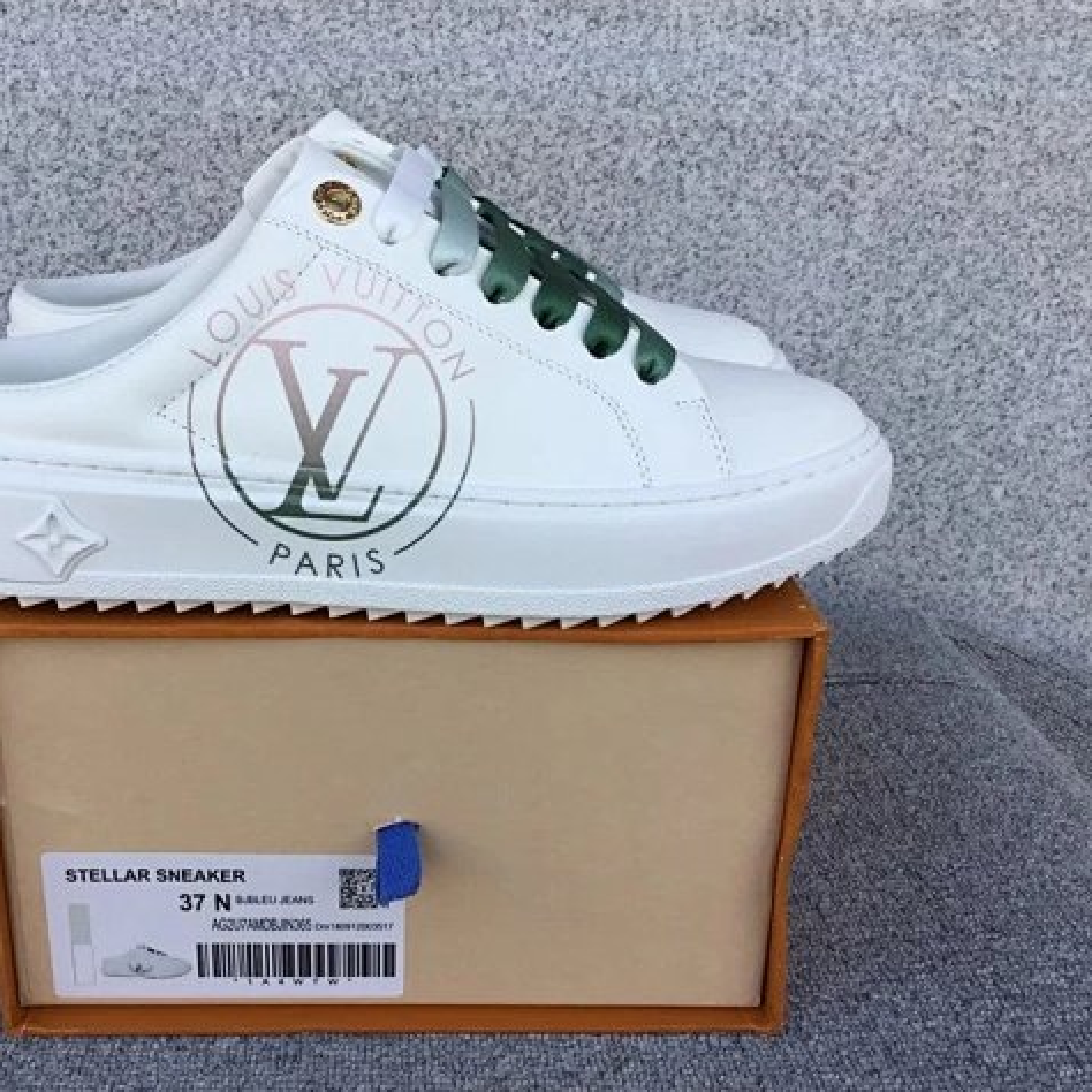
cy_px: 544
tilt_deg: -20.0
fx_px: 1321
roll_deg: -0.5
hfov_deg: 44.5
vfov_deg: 44.9
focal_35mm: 37
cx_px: 403
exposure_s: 1/219
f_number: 2.4
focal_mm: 3.3
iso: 25
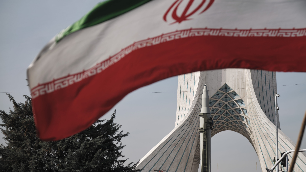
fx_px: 990
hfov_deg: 17.6
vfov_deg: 9.9
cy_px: 72
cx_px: 153
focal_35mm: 122
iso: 200
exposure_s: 1/1600
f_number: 4.5
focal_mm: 77.3
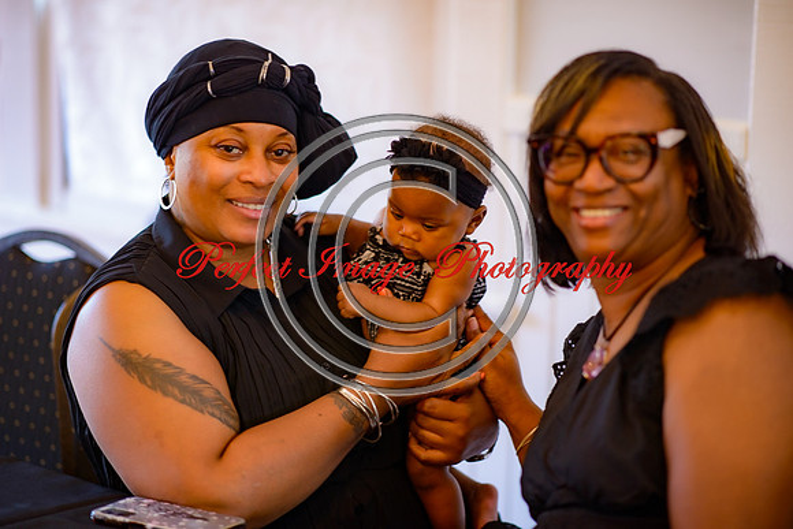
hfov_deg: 19.5
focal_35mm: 105
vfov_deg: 13.0
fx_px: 2313
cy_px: 264
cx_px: 396
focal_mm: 105
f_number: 1.8
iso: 500
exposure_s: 1/125
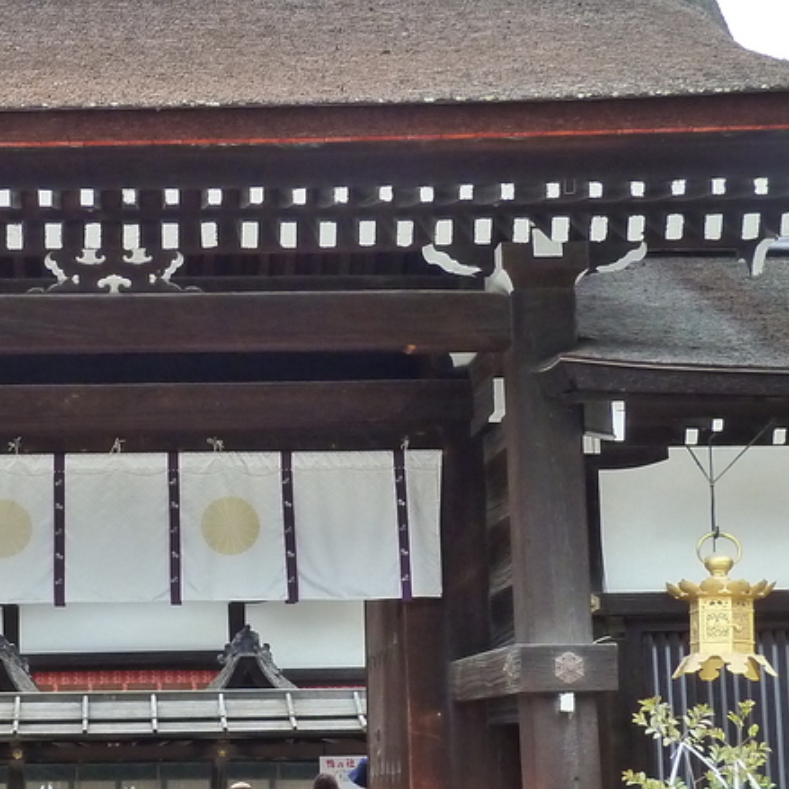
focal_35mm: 70
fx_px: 1805
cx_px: 164
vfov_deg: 24.6
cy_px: 509
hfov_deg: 24.3
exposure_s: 1/160
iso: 200
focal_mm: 4.7
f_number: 4
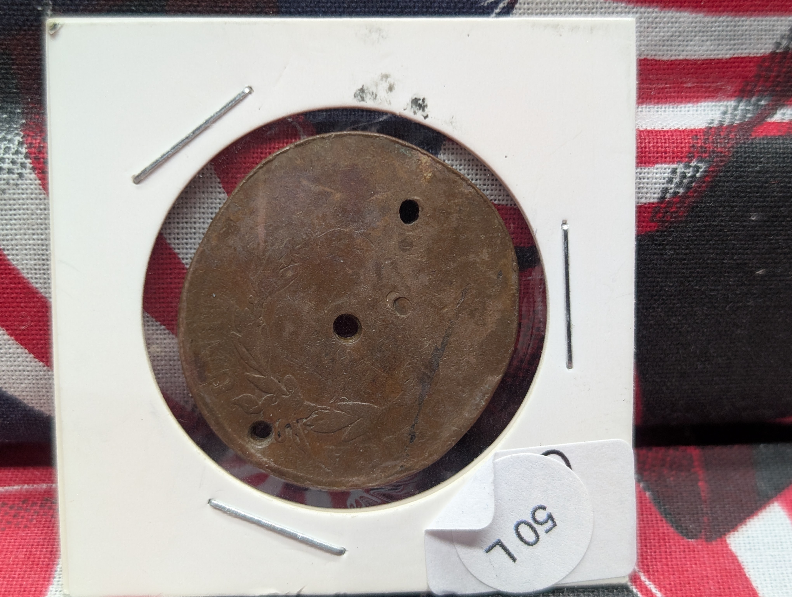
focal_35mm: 49
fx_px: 1123
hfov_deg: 38.9
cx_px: 396
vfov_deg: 29.7
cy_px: 298
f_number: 1.68
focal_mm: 6.9
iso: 57
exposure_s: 1/49.7
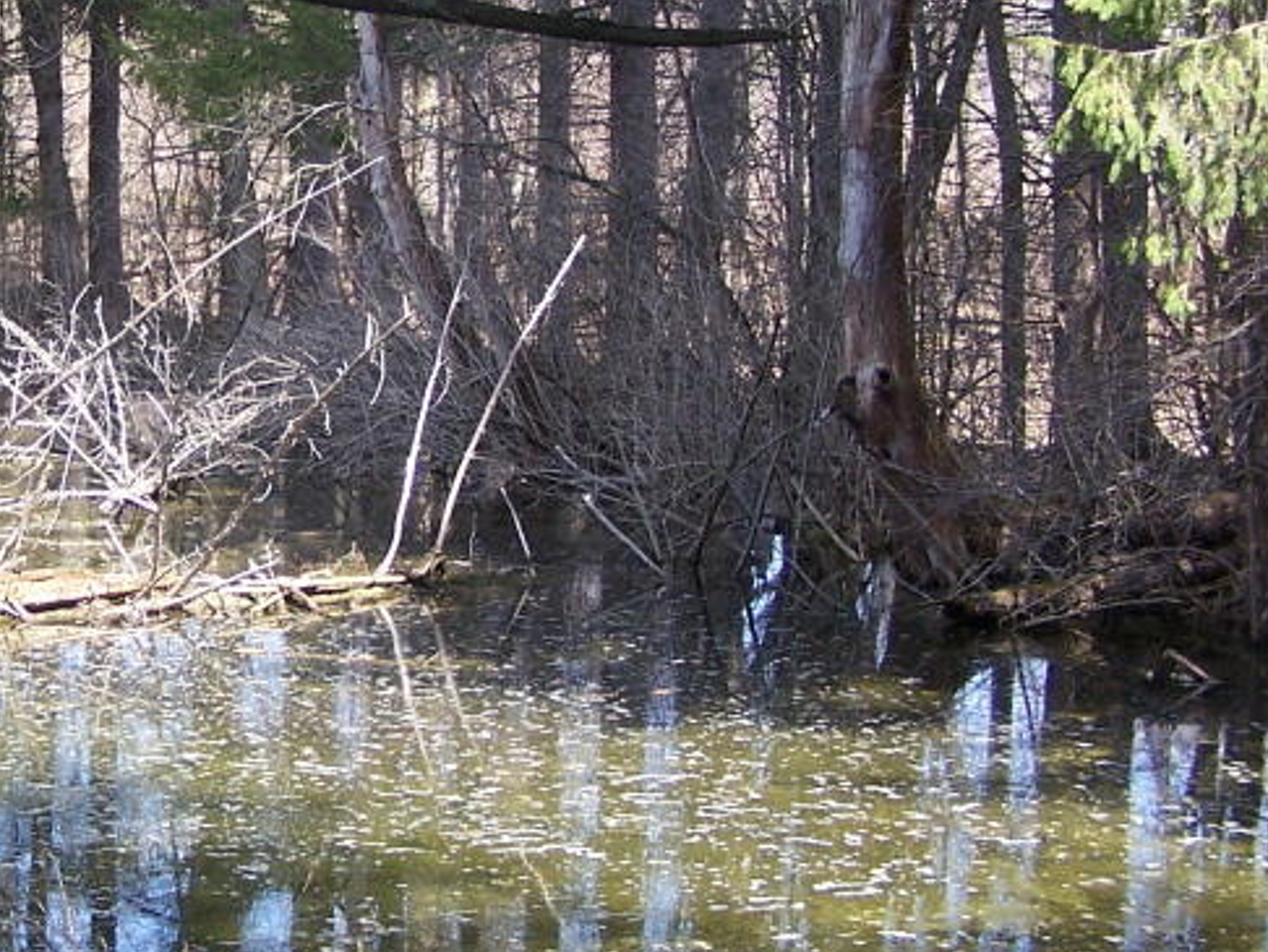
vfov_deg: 18.4
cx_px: 81
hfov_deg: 23.6
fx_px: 2932
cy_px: 363
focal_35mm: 80
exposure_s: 1/200
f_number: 2.8
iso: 80
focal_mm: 6.3
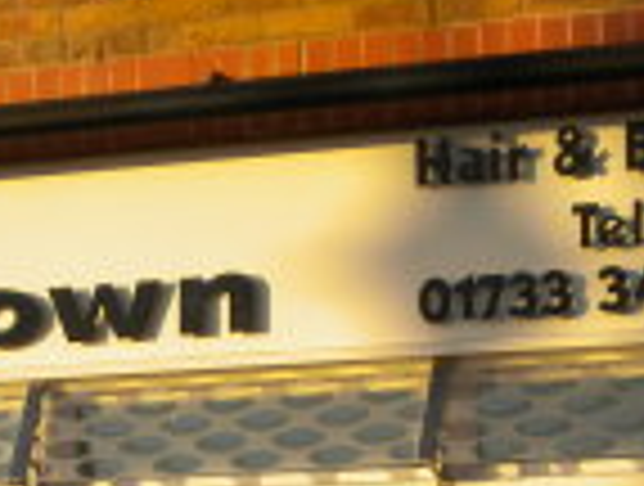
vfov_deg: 11.3
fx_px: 2331
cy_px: 796
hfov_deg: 15.6
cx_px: 153
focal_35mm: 125
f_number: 4.6
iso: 80
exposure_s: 1/385
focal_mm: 6.3
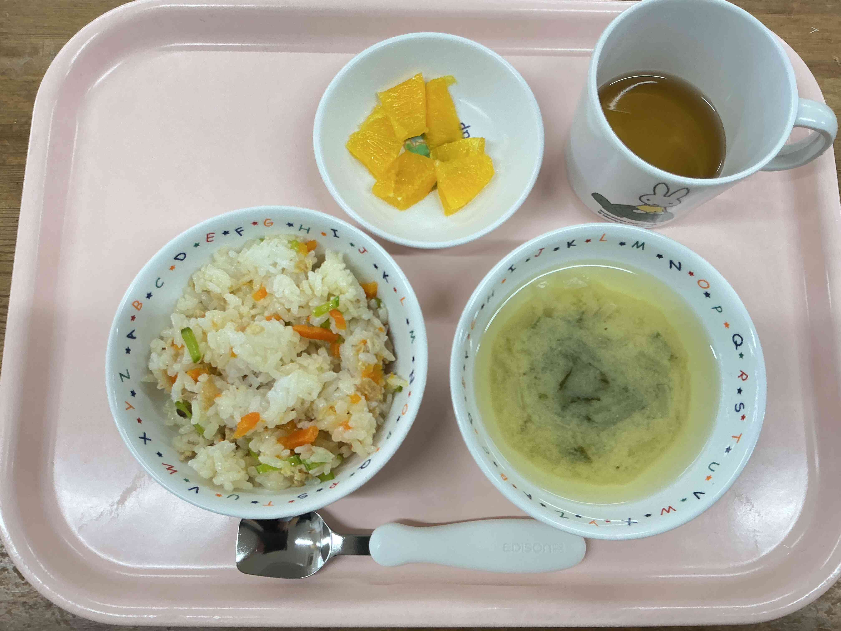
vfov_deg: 48.2
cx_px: 420
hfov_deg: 61.7
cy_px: 316
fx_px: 705
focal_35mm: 29
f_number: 1.8
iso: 50
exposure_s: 1/60
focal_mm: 3
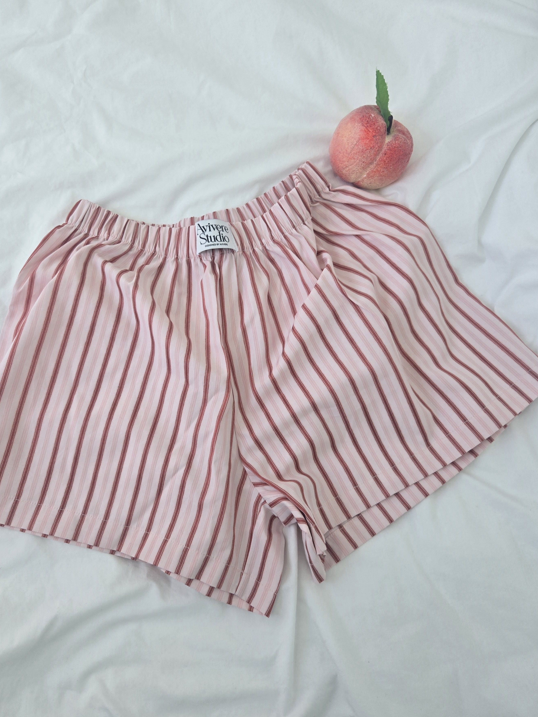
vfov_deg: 67.3
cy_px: 360
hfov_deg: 53.0
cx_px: 242
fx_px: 539
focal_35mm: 26
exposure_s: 1/769
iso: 80
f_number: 1.8
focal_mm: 5.4
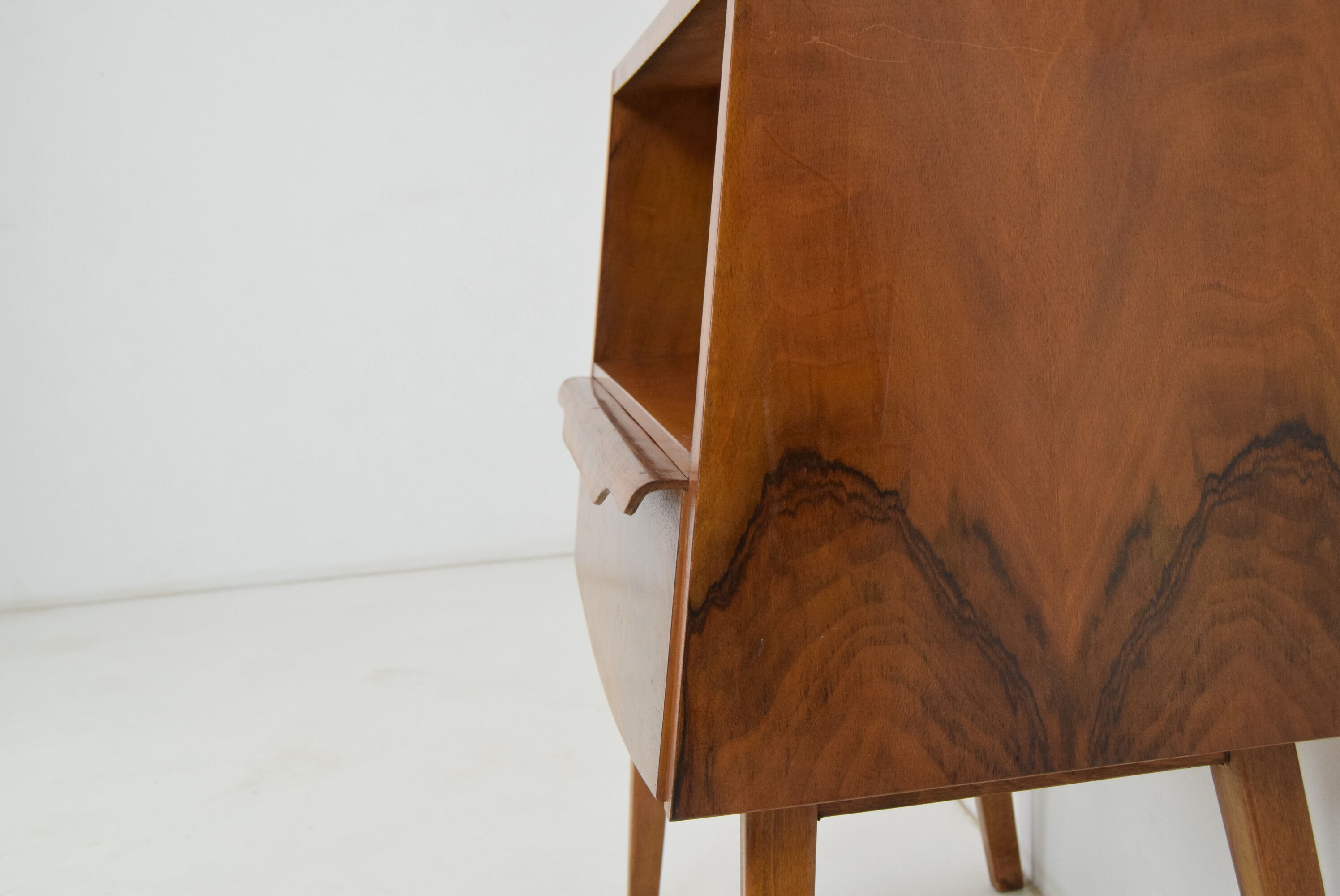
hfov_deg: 46.4
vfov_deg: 31.9
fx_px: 1564
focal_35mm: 42
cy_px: 448
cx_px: 670
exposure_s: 1/200
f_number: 7.1
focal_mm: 28
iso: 1600
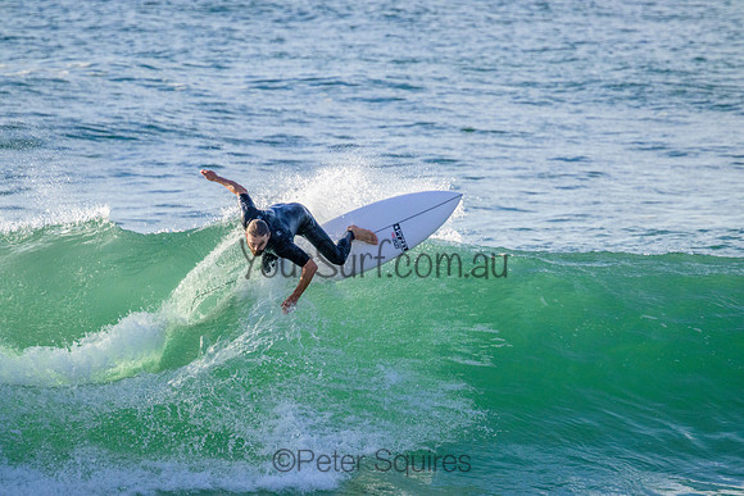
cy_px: 248
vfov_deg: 1.7
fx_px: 16536
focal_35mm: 800
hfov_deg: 2.6
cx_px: 372
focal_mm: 800
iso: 1800
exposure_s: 1/2000
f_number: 11
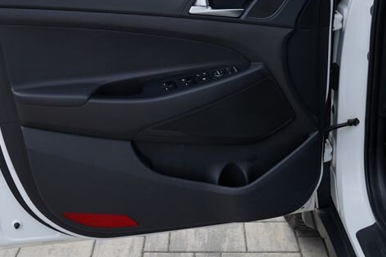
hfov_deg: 37.7
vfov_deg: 25.1
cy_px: 21
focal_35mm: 52
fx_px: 557
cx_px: 125
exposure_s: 1/200
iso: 100
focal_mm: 24
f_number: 7.1
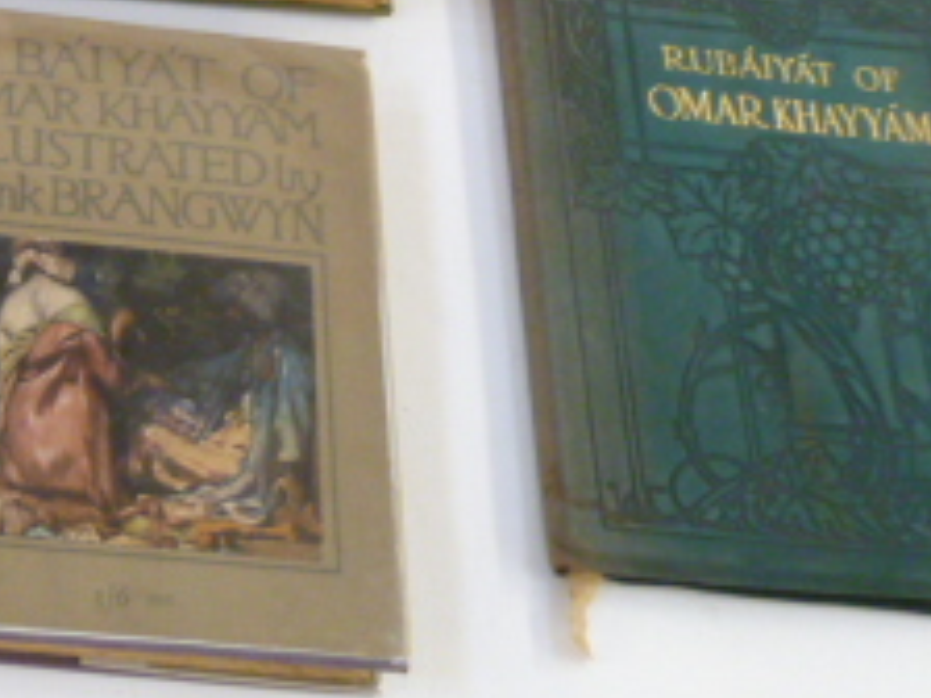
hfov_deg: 22.8
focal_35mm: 80
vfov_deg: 18.1
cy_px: 42
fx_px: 2152
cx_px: -133
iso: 400
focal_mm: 5
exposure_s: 1/20
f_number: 3.3
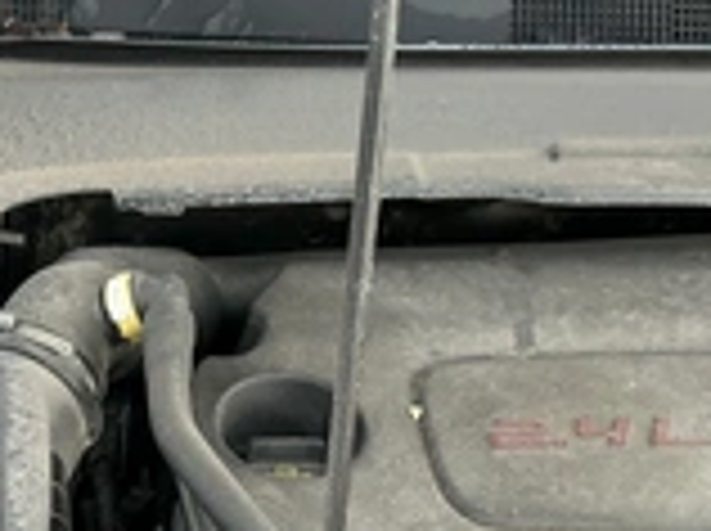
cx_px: -14
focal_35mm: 71
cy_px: 554
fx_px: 1456
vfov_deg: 19.9
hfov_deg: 25.9
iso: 64
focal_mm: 3
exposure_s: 1/72
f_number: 1.8
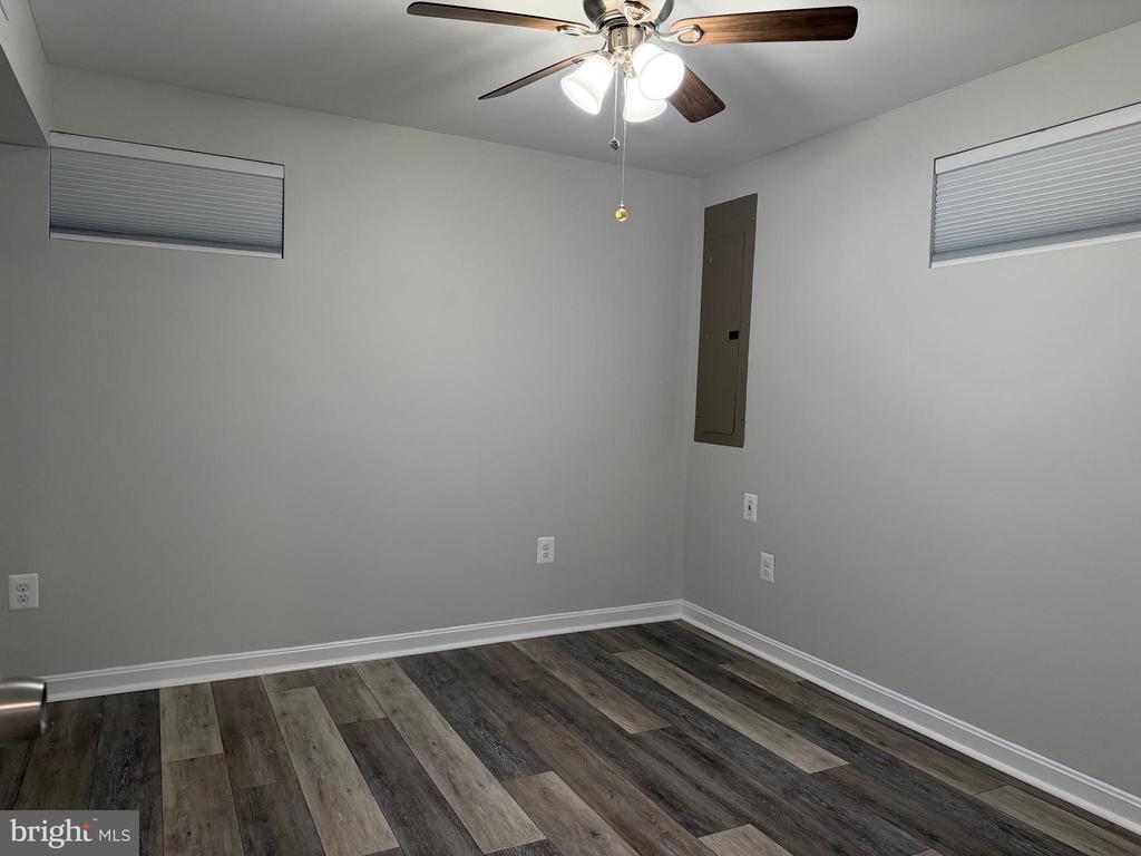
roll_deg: -1.4
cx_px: 570
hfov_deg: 71.6
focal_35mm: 24
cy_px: 428
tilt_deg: -3.8
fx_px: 791
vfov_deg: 56.8
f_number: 1.78
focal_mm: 6.76
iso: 250
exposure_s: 1/120
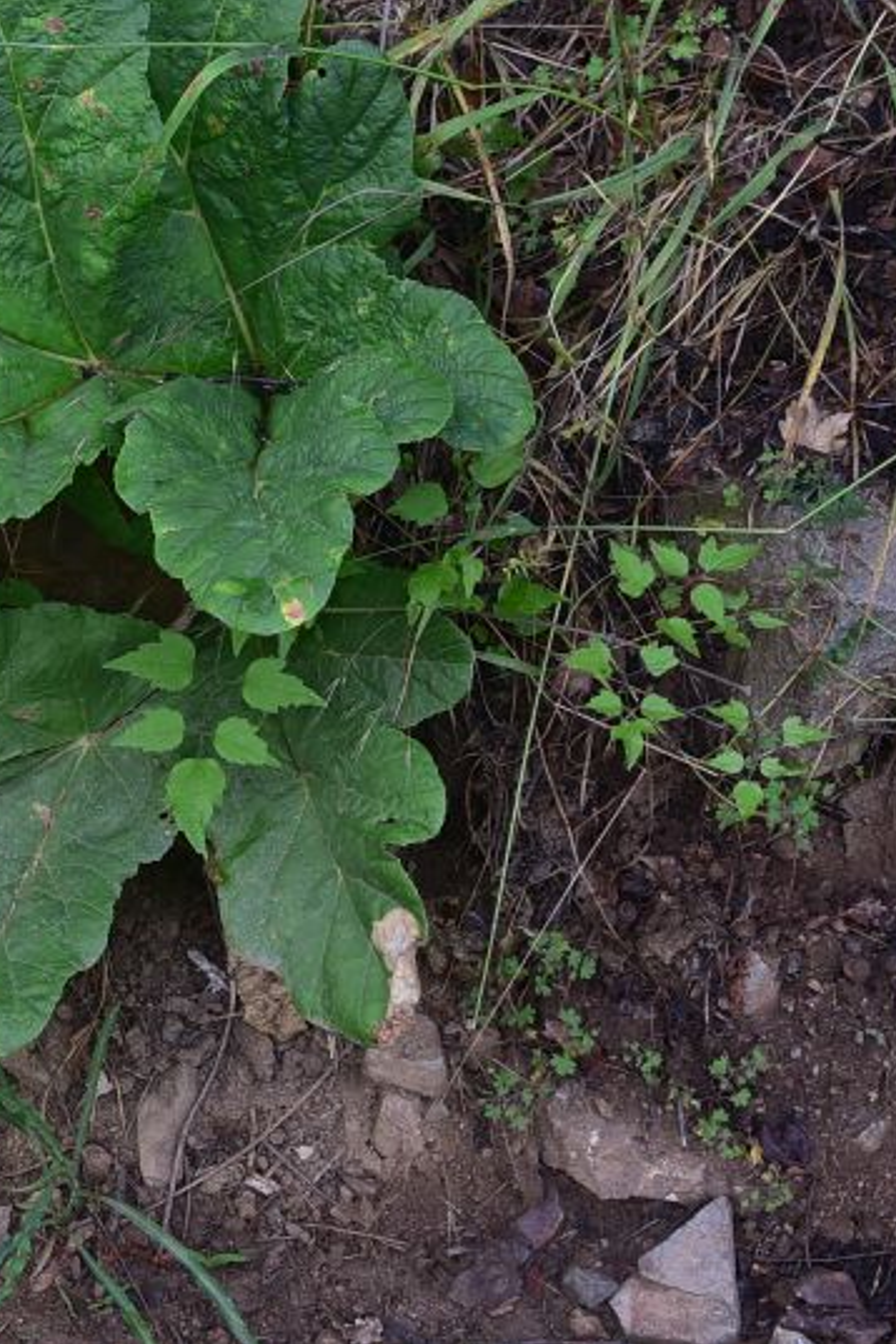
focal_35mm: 121
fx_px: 4517
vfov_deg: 16.8
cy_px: 262
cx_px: -13
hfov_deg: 11.2
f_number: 7.1
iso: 320
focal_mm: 50
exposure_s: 1/125
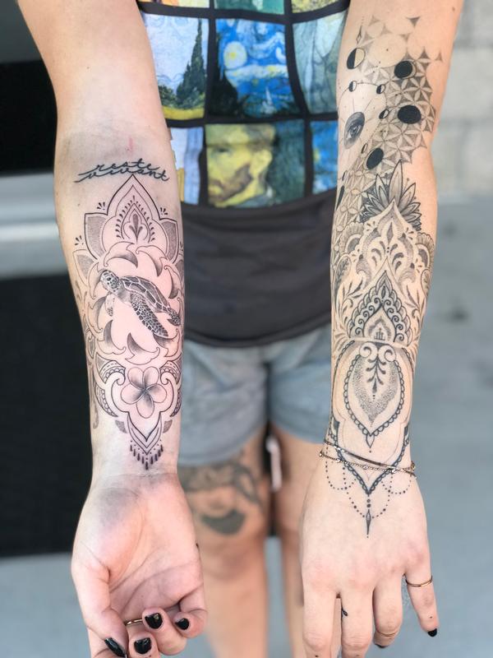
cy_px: 329
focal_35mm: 57
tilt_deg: -35.4
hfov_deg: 25.7
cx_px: 246
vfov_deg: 33.8
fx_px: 1082
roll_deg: +3.3
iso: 32
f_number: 2.8
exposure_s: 1/120
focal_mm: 6.6
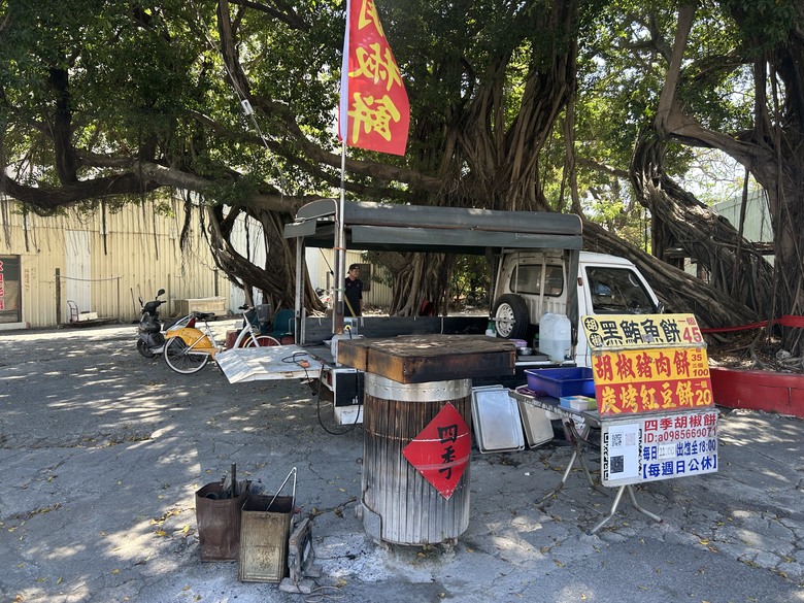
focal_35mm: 26
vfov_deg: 53.1
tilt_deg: -3.0
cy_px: 302
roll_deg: -0.7
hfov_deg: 67.3
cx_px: 402
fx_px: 604
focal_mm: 5.7
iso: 50
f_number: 1.5
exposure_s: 1/361
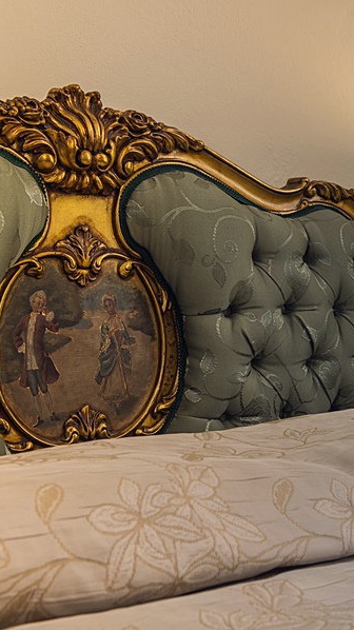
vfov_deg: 29.8
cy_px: 314
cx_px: 352
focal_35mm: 71
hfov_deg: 16.6
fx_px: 1186
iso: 50
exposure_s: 1/1.25
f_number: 8
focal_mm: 45
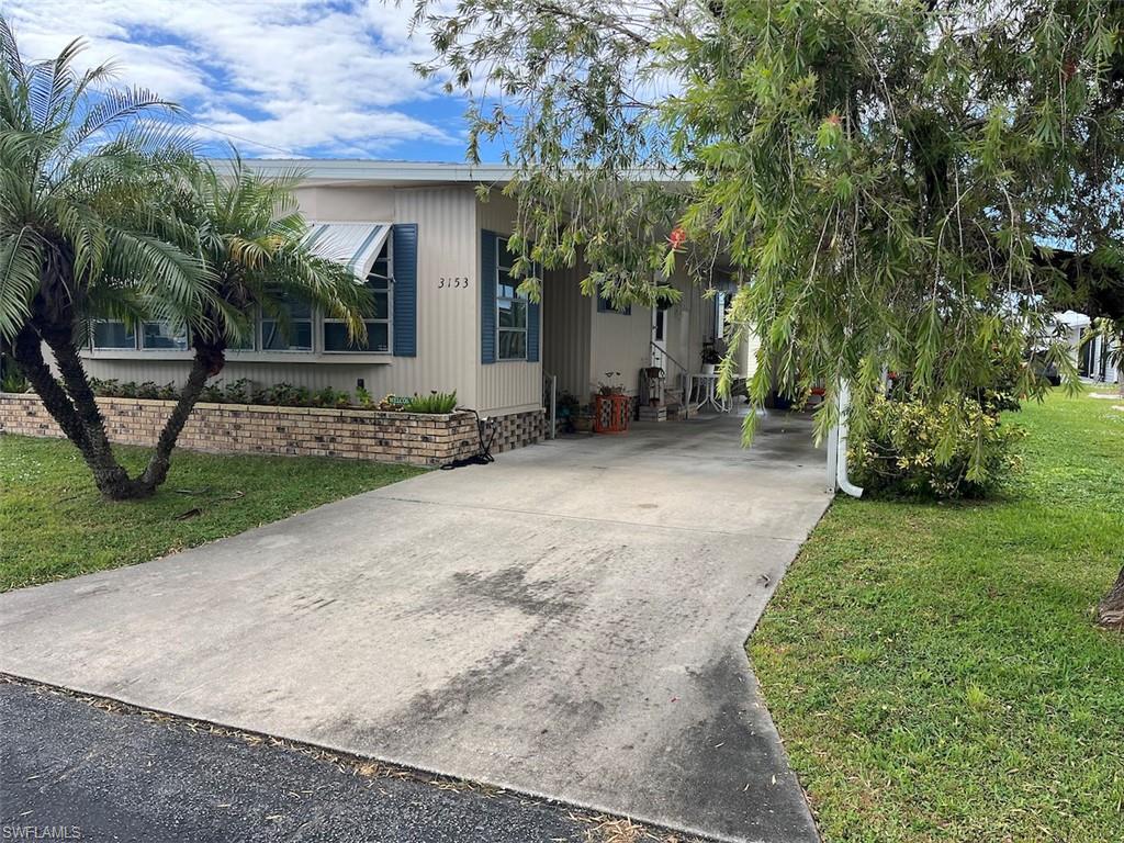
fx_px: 844
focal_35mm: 26
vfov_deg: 53.1
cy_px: 422
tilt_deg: -5.5
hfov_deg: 67.3
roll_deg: -0.1
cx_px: 562
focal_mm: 5.1
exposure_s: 1/1389
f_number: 1.6
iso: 50
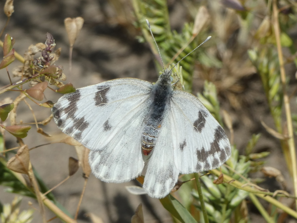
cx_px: 148
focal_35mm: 319
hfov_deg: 6.2
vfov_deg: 4.7
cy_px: 112
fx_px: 2737
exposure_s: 1/250
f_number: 5.6
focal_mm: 57.2
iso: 80
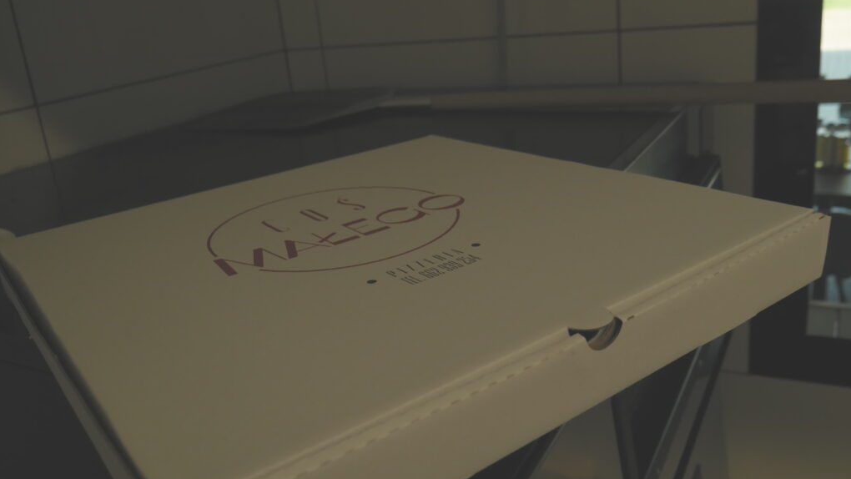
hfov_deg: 56.6
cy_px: 220
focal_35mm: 35
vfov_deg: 33.7
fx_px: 790
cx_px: 426
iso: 800
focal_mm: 16
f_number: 4.5
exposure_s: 1/500
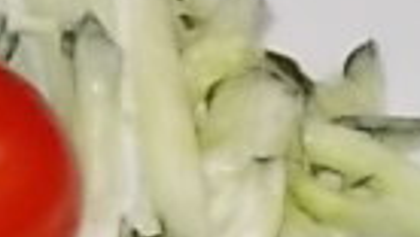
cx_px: -268
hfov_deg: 7.2
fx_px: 3256
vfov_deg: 4.1
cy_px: 389
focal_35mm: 292
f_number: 4.9
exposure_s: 1/30
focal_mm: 10.3
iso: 200
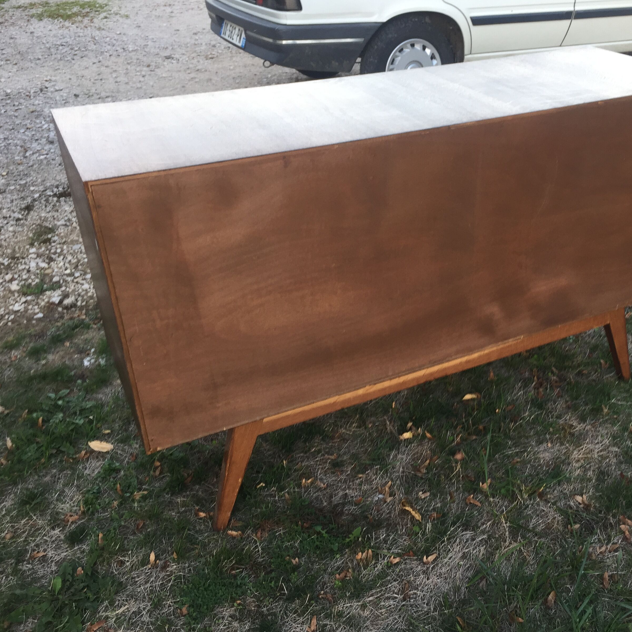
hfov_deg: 46.6
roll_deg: -2.4
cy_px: 321
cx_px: 414
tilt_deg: -30.9
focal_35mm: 35
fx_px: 723
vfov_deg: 47.2
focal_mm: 4.15
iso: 32
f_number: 2.2
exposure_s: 1/50
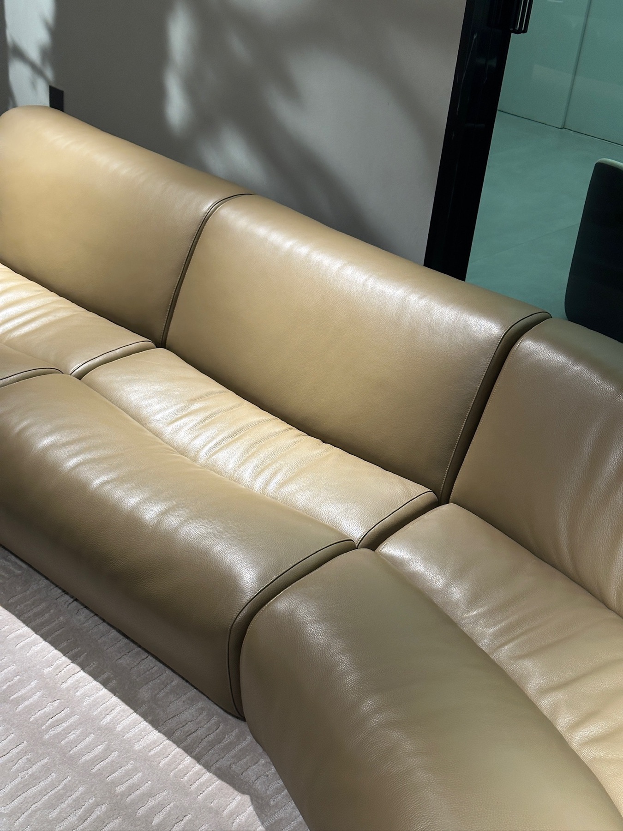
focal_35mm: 48
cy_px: 416
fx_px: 1152
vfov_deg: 39.7
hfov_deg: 30.3
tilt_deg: -28.4
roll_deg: -7.2
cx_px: 312
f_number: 1.78
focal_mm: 6.86
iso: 100
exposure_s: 1/50
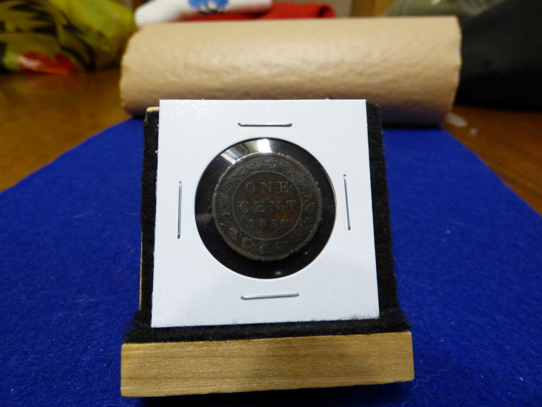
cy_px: 204
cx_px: 271
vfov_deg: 66.0
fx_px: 313
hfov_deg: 81.7
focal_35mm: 20
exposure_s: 1/50
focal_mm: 3.58
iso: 400
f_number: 2.8
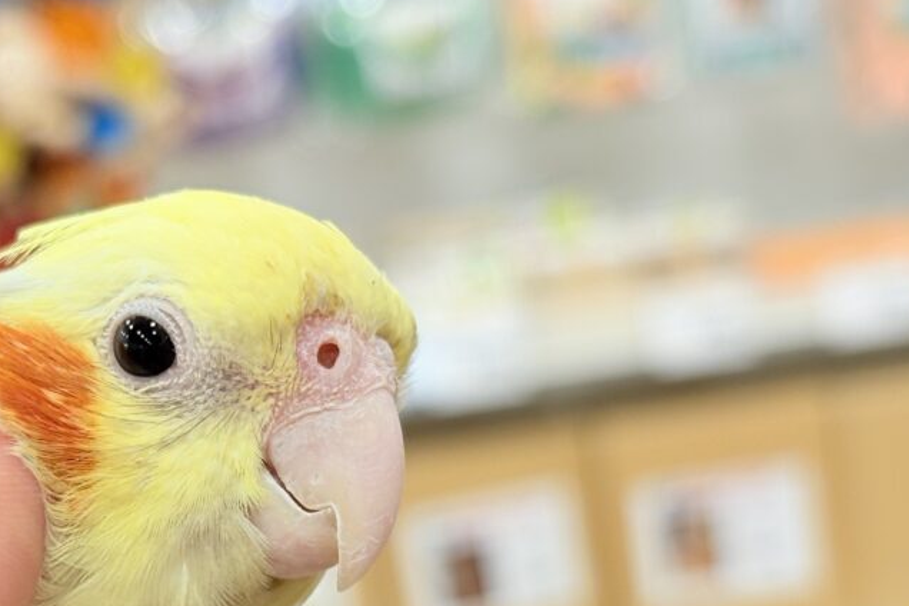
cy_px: 529
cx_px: 319
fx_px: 2575
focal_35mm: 102
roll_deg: +9.6
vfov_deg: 13.3
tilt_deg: -9.7
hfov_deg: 20.0
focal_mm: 5.96
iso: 50
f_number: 1.6
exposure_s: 1/50
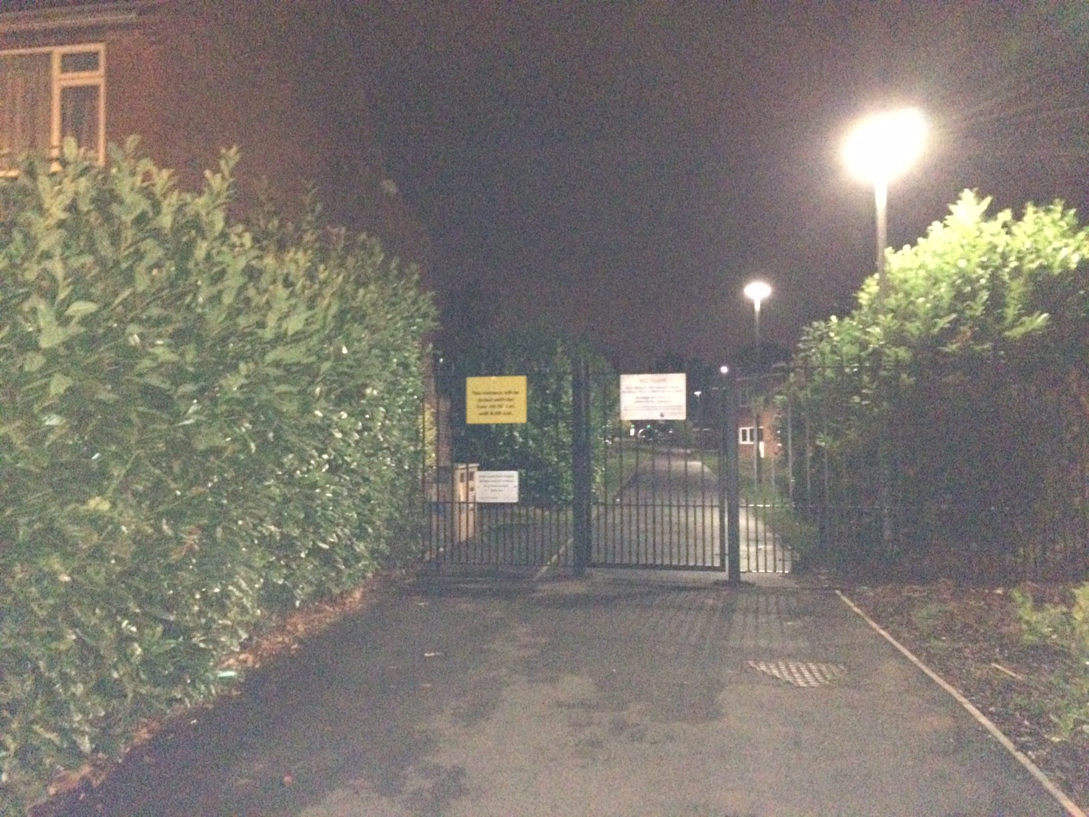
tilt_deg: +1.9
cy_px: 408
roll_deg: +0.3
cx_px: 544
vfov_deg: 48.2
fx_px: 912
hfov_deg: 61.7
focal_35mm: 29
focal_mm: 4.15
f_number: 2.2
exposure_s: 1/16
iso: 2000
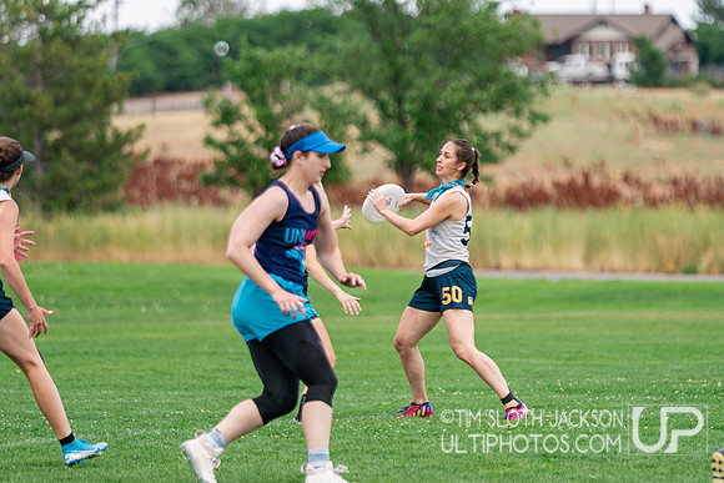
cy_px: 210
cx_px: 439
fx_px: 7127
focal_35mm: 354
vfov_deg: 3.9
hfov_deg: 5.8
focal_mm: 200
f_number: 2.8
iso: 640
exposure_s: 1/3200
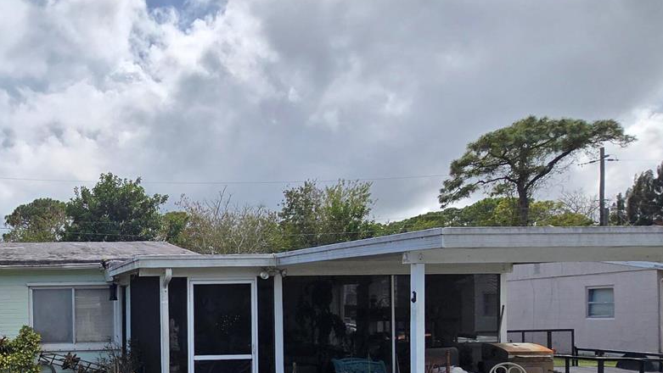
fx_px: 510
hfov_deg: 57.6
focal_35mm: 29
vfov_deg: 38.0
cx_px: 78
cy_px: 322
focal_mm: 2.2
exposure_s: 1/3042
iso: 50
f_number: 2.2
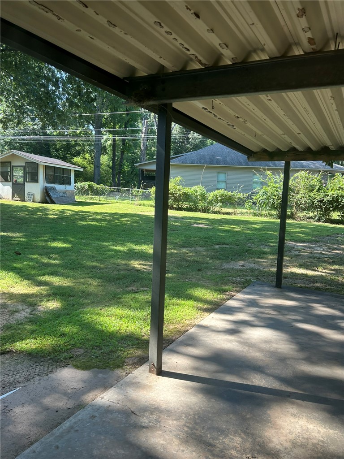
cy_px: 230
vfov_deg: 67.3
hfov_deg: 53.1
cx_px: 172
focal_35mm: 26
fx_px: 345
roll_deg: -3.1
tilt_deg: -6.5
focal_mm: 5.7
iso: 50
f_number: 1.5
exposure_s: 1/368
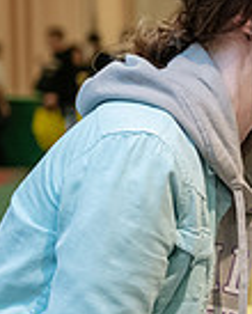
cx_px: 511
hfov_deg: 6.9
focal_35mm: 218
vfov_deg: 8.8
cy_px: 217
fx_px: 2028
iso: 2000
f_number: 3.2
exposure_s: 1/200
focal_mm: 55
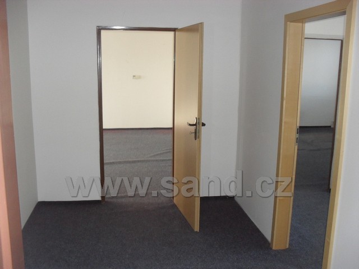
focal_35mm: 35
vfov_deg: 40.7
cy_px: 134
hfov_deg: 52.6
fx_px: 363
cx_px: 180
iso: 200
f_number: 3.2
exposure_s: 1/45
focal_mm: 6.3
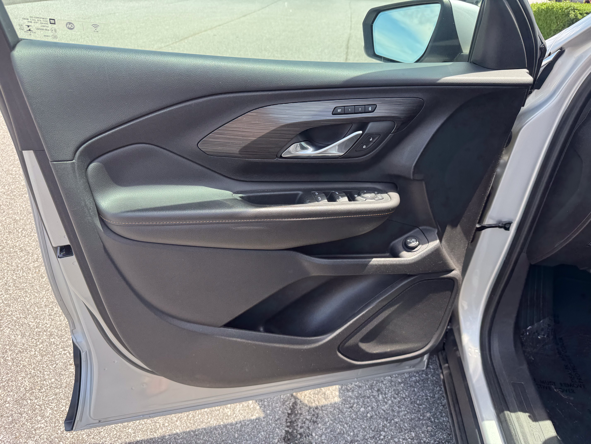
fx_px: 410
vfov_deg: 56.8
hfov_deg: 71.6
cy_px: 222
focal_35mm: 24
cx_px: 296
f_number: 1.78
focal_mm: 6.76
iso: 80
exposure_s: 1/518
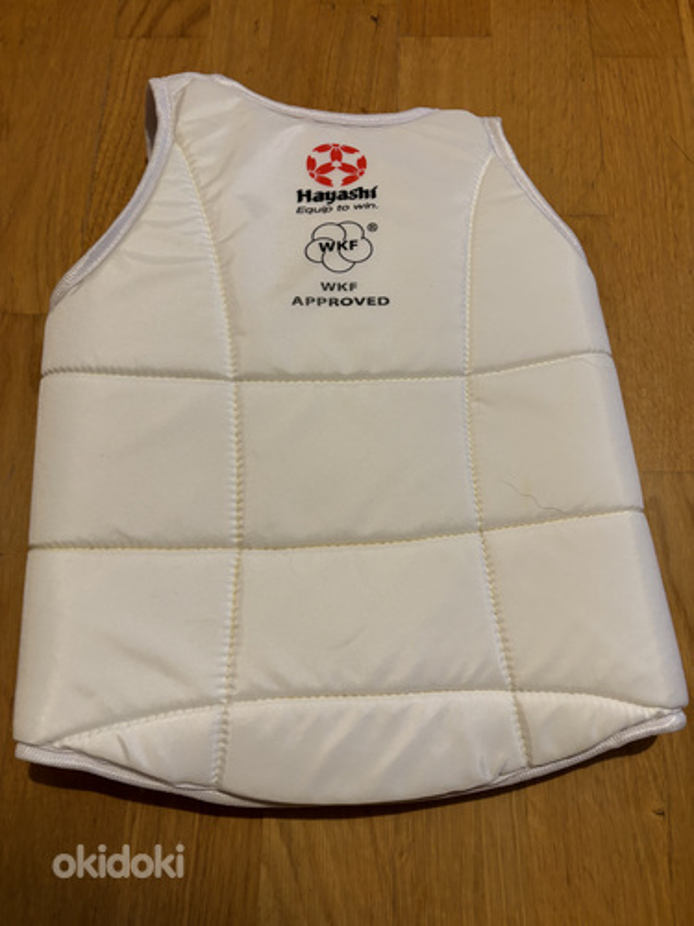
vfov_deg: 67.3
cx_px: 347
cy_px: 463
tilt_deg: -72.8
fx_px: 695
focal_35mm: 26
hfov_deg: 53.1
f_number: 1.6
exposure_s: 1/50
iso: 250
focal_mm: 5.96
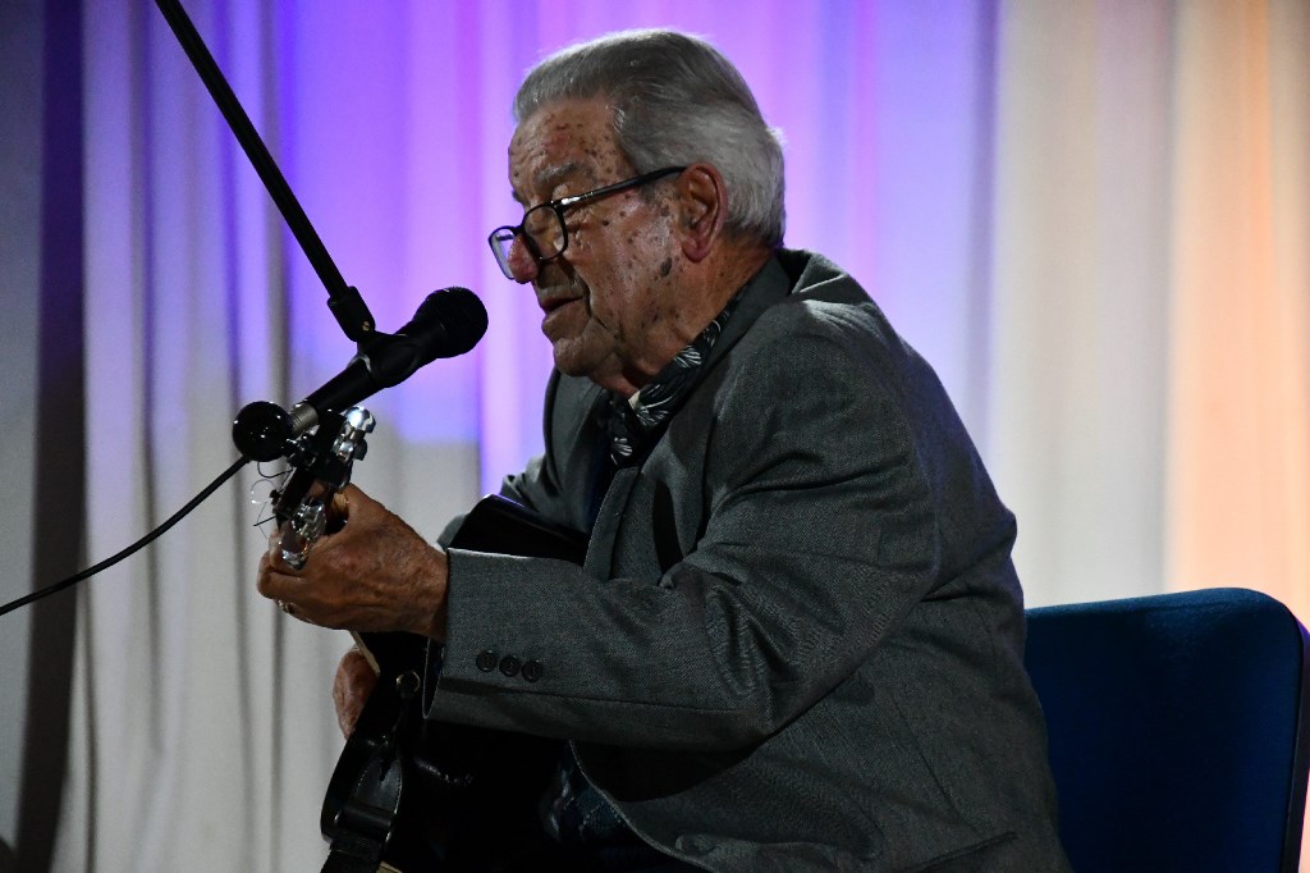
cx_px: 655
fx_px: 5711
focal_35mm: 157
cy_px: 436
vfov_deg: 8.7
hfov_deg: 13.1
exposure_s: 1/125
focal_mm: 105
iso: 7200
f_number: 5.6
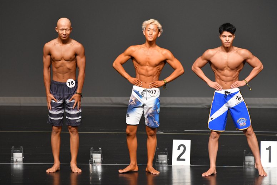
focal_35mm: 315
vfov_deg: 4.4
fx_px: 2423
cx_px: 138
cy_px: 92
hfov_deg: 6.5
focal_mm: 210
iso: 2500
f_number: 5.6
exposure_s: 1/400
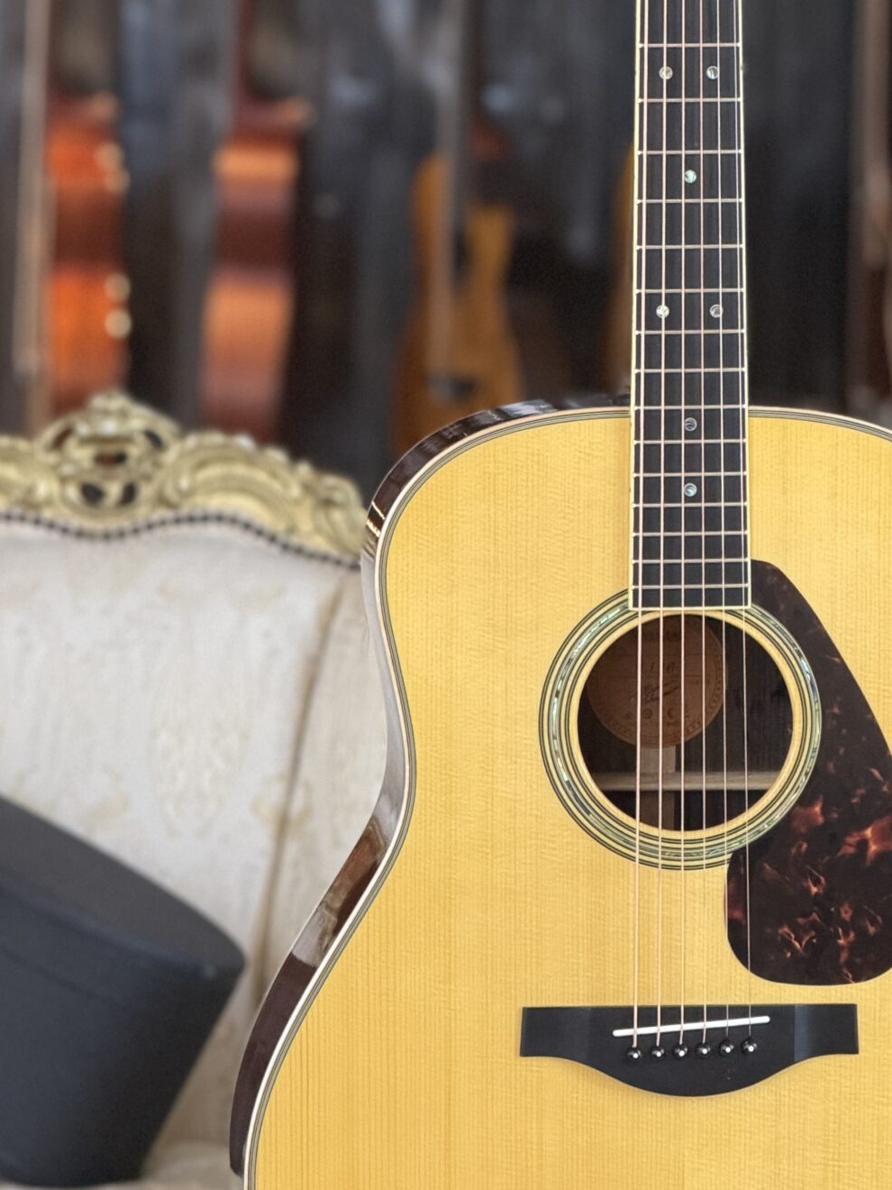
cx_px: 707
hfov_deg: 7.6
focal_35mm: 194
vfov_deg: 10.2
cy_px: 411
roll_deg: -1.4
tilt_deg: -6.5
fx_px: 6665
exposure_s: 1/121
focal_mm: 16.89
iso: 200
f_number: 2.8
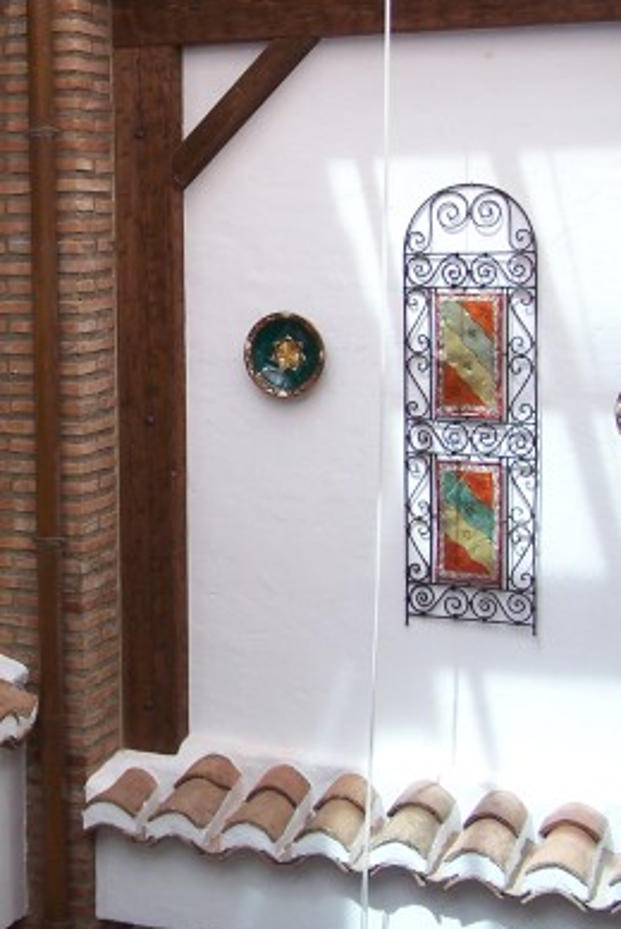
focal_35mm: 66
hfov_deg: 20.3
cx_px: 88
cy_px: 470
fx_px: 1705
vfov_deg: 30.5
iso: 100
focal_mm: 6.3
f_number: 2.8
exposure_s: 1/30
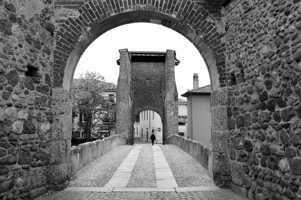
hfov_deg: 51.3
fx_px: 313
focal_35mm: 38
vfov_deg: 35.4
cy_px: 100
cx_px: 150
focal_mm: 25
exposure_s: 1/40
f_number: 16
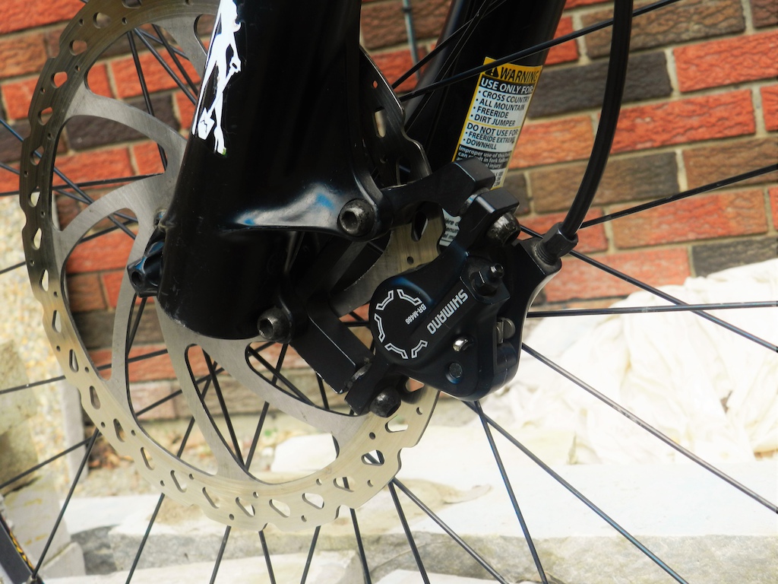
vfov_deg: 27.5
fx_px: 1191
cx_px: 389
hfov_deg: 36.2
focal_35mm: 53
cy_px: 292
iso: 160
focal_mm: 9.4
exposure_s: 1/250
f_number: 4.4
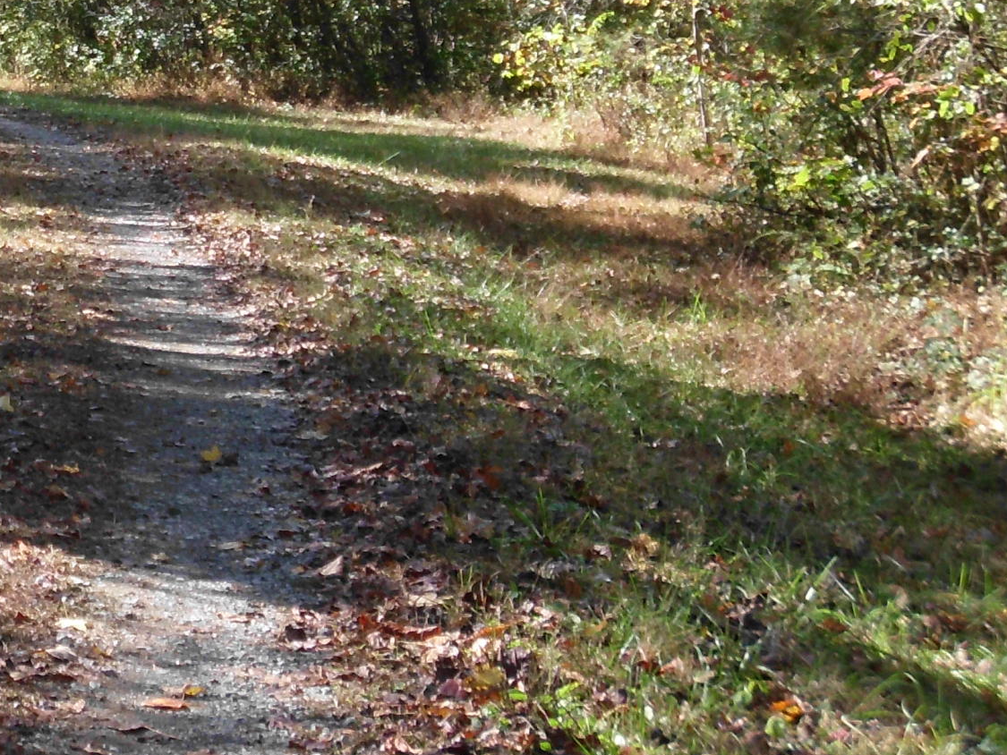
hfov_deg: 15.7
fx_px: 3491
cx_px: -269
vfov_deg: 12.0
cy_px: -208
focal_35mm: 120
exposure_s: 1/234
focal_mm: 8.08
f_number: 3.6
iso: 100
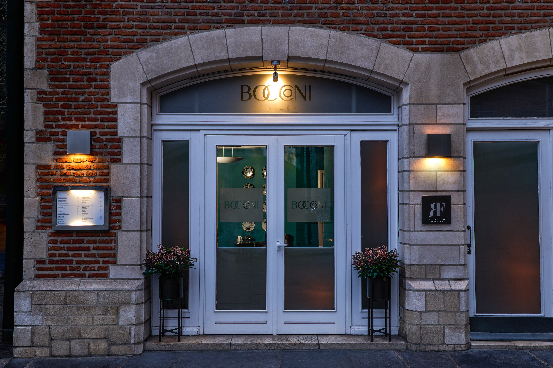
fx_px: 461
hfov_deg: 61.9
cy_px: 184
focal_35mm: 30
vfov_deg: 43.6
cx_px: 276
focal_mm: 30
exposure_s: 1
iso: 100
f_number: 11
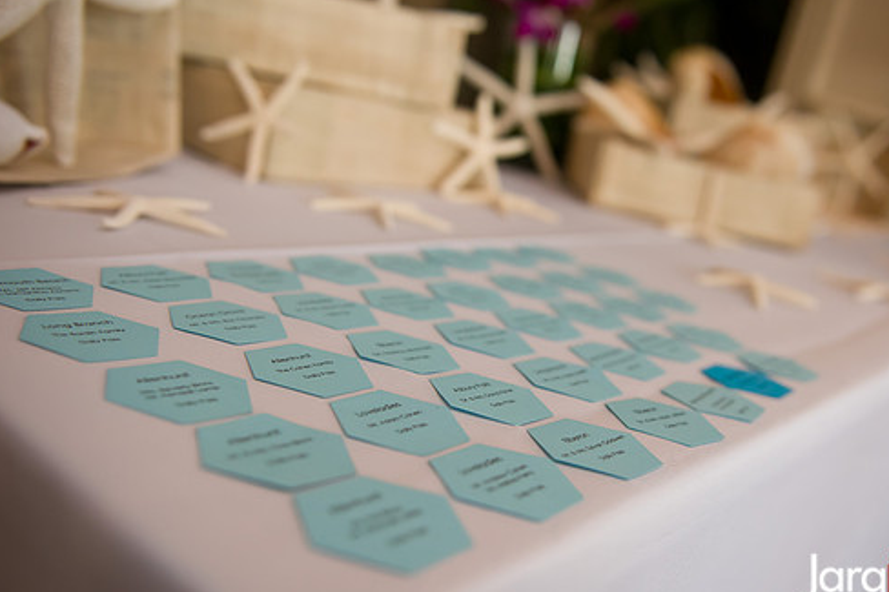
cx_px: 519
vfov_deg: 35.0
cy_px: 299
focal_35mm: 38
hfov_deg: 50.5
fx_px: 938
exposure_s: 1/125
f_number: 3.2
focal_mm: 32
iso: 1600
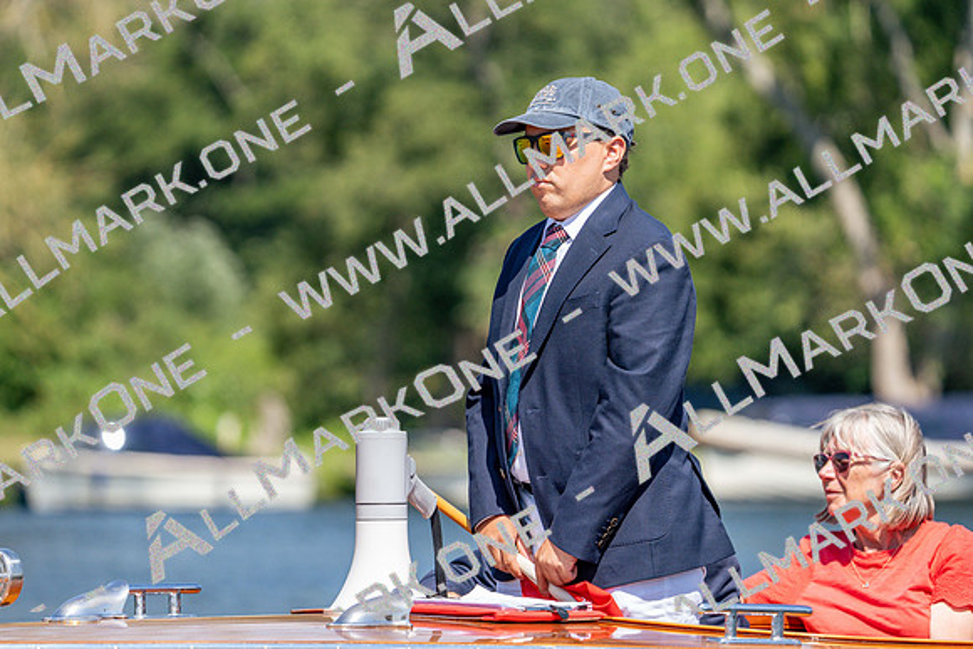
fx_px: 9299
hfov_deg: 6.0
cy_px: 324
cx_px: 486
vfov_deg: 4.0
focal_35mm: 344
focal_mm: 344
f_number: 6.3
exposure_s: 1/2000
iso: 640
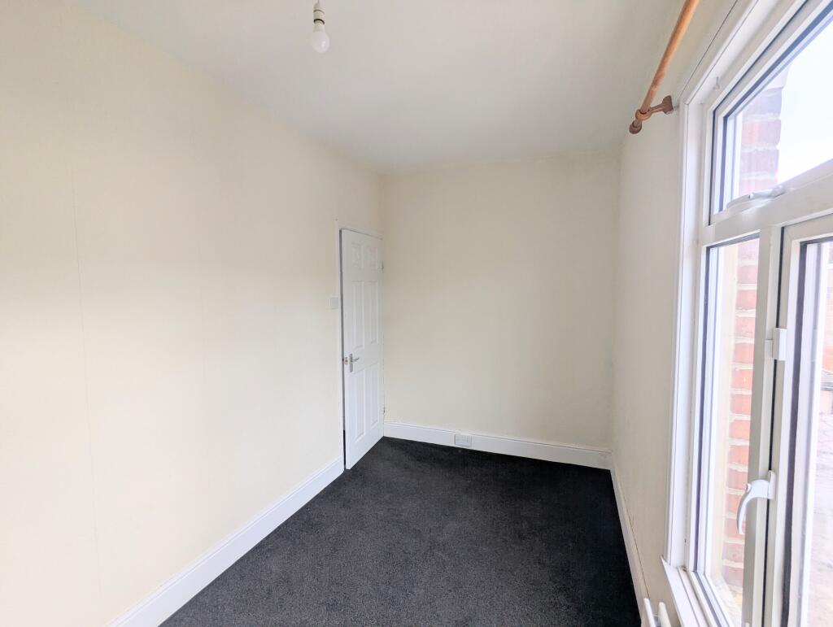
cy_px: 314
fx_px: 386
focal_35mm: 16
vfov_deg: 78.2
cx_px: 416
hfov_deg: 94.4
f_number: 2.2
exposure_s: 1/82.1
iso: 23
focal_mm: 2.35
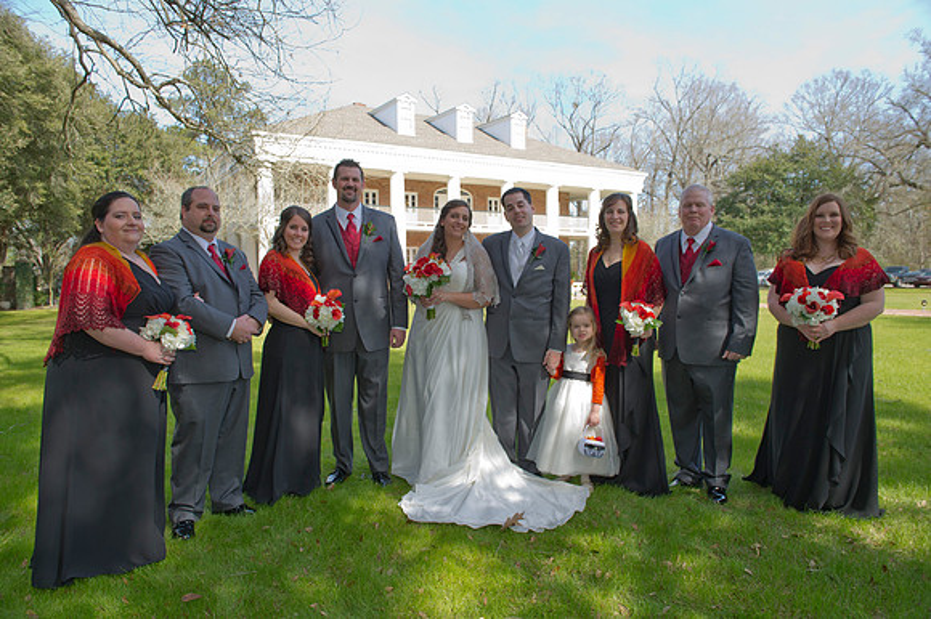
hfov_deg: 73.8
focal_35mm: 24
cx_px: 466
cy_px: 310
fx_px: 620
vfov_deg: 53.1
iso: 200
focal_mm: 24
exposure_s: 1/160
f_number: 5.6
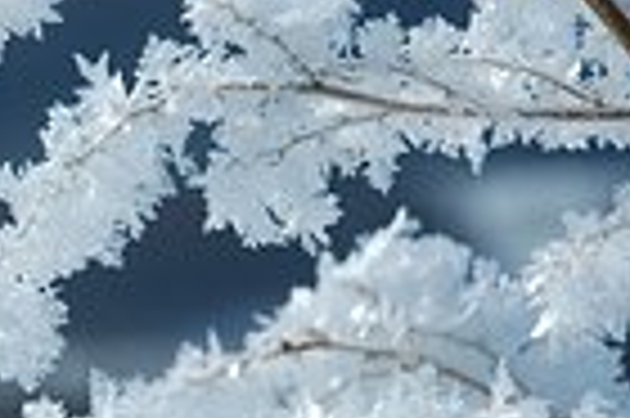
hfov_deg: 5.4
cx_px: 63
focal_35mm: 384
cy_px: 270
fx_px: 6712
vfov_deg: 3.6
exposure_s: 1/500
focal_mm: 70
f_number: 13
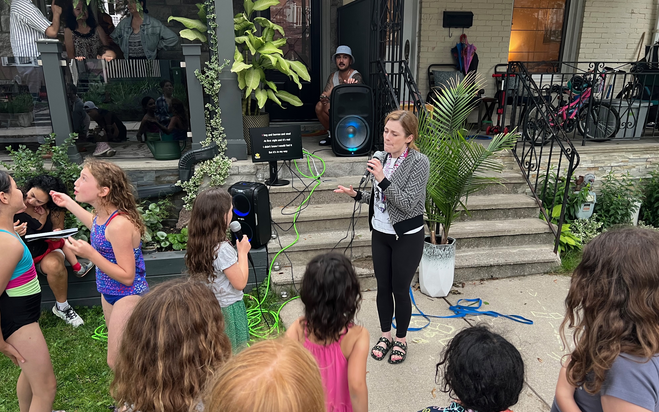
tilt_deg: -18.5
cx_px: 329
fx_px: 503
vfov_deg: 44.4
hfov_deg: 66.5
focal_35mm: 28
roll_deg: -0.1
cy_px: 235
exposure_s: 1/66
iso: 125
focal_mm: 5.7
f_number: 1.5
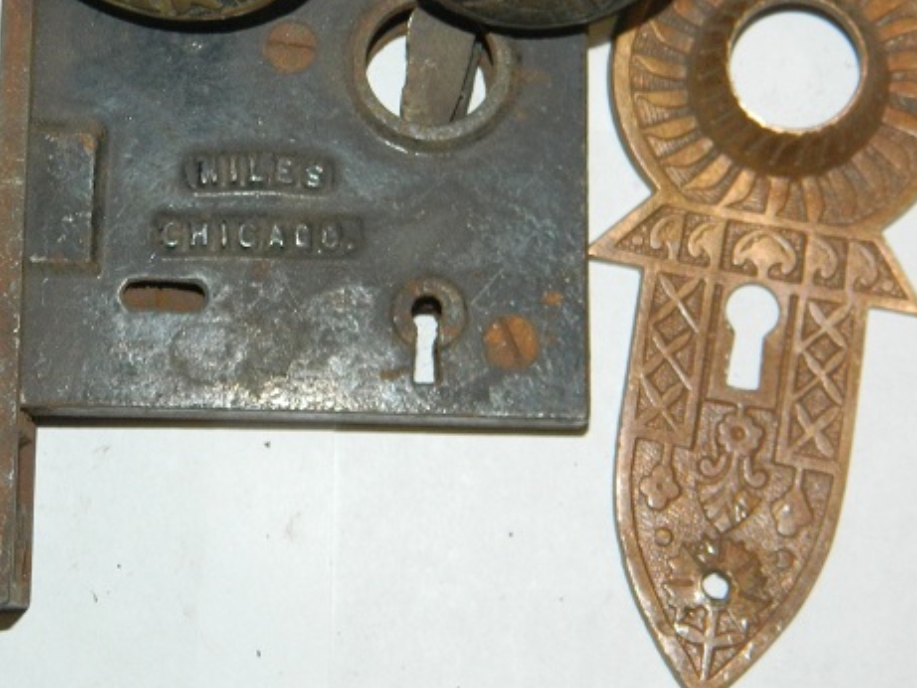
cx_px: 302
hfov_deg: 22.2
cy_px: 109
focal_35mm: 88
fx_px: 2332
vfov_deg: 16.6
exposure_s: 1/30
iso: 200
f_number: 3.6
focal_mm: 8.4
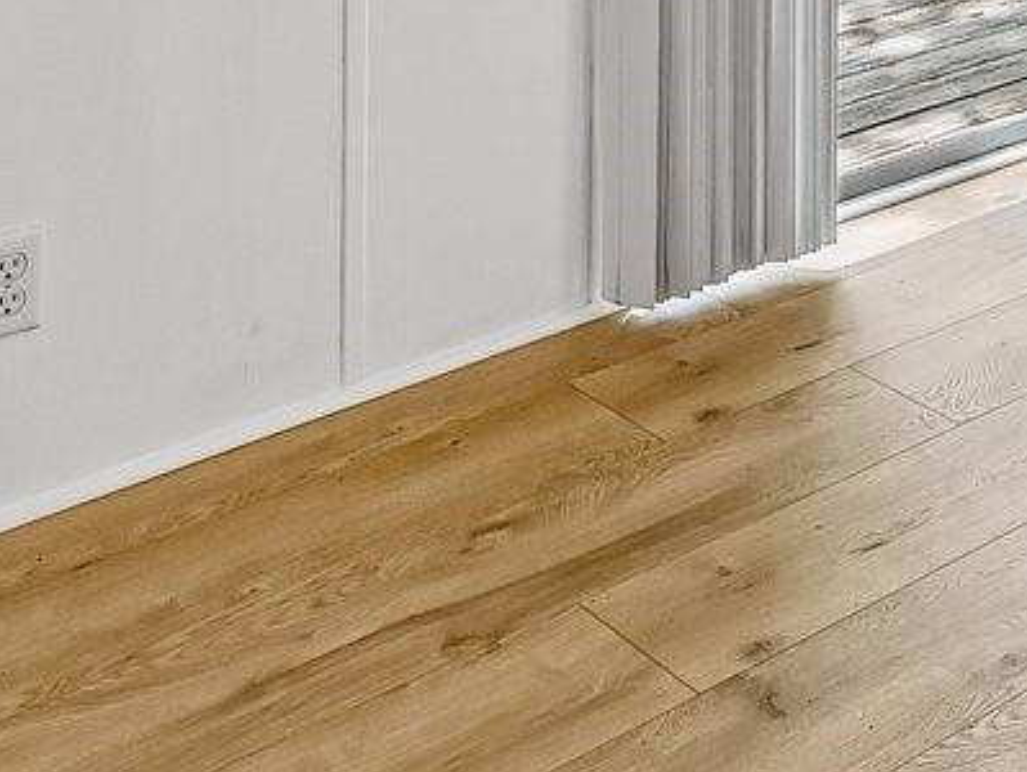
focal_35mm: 69
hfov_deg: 23.1
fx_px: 2049
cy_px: -598
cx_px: 1519
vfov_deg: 17.5
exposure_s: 1/30
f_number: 8
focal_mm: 14
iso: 100
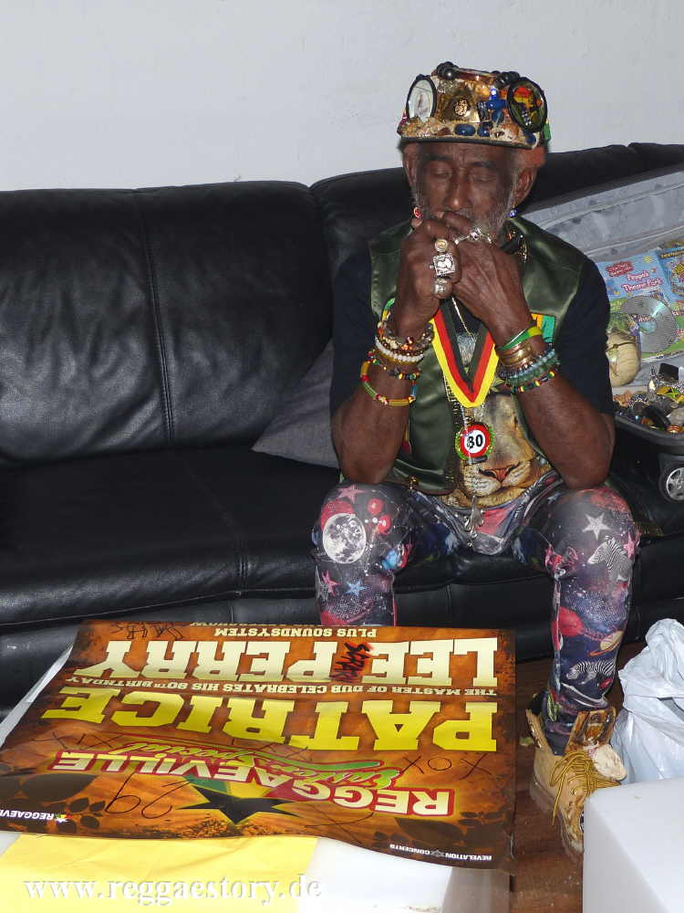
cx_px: 342
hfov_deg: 36.0
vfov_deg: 46.8
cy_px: 456
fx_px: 1054
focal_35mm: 40
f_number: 2.8
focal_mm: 7.1
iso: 100
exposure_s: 1/160
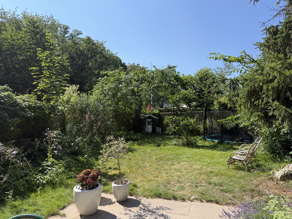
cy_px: 110
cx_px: 146
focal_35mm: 24
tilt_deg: +1.3
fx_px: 202
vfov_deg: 56.8
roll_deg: +0.5
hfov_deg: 71.6
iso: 100
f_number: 1.78
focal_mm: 6.76
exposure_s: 1/2703
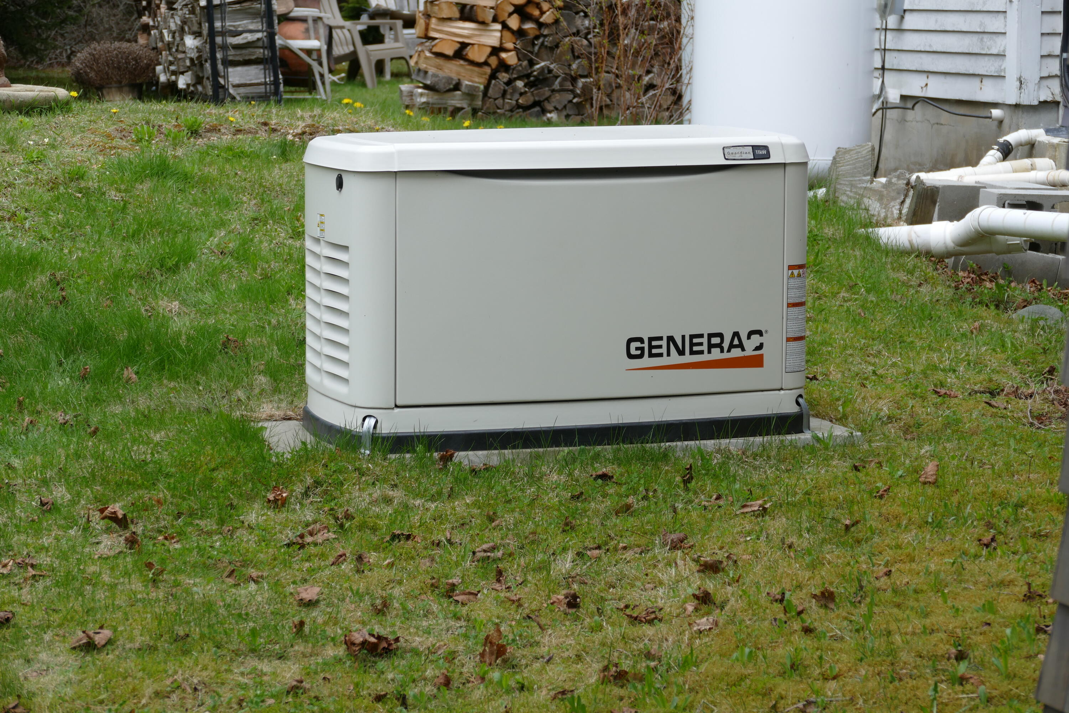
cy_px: 356
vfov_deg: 12.2
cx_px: 534
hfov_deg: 18.3
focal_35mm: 112
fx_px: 3326
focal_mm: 40.84
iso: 125
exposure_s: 1/640
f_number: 3.9
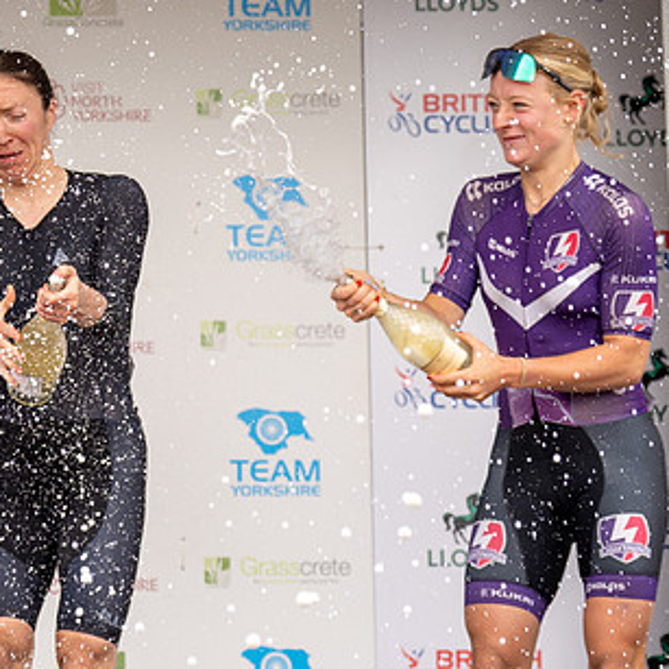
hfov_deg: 10.3
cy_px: 161
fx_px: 3651
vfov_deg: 10.4
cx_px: -86
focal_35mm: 167
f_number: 3.5
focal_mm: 70
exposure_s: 1/1000
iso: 250
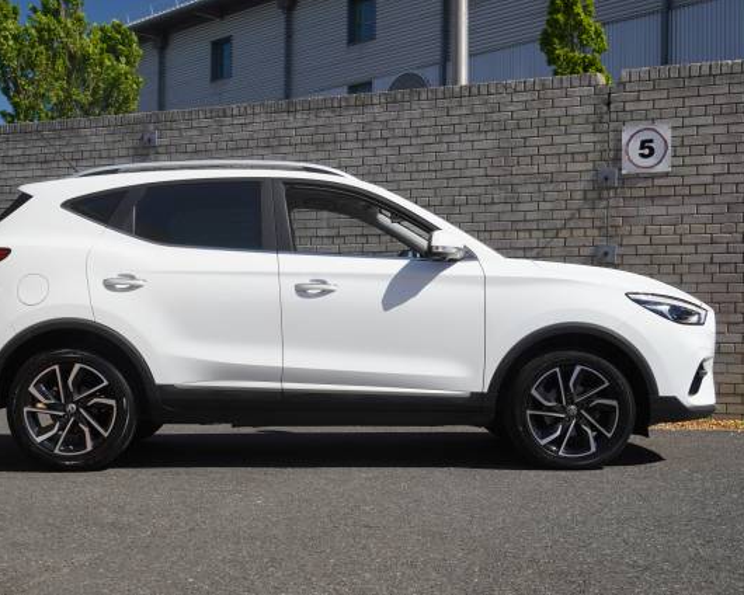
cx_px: 331
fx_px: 1123
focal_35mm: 51
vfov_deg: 29.7
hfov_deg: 36.6
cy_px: 298
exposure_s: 1/250
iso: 100
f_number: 6.3
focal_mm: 30
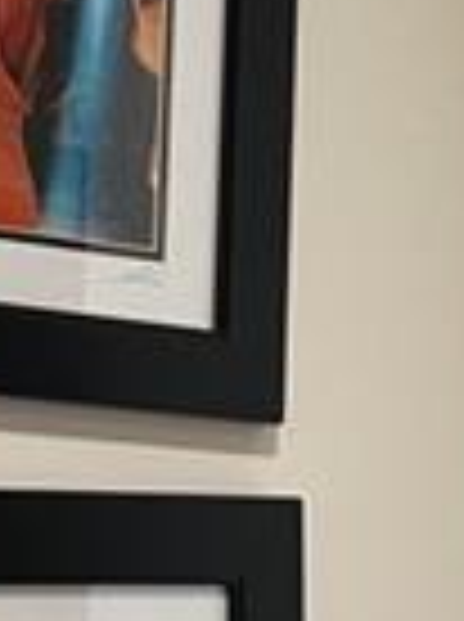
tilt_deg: +10.8
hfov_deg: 10.2
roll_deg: -0.7
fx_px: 2600
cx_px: 81
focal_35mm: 145
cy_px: 144
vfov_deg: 13.6
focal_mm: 5.1
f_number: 1.6
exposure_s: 1/60
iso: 125
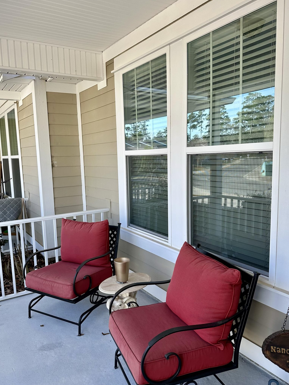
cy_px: 194
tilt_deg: -6.8
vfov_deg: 65.3
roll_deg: +1.5
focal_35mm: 27
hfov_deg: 51.3
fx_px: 301
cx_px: 134
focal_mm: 6.86
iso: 80
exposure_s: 1/552
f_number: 1.78
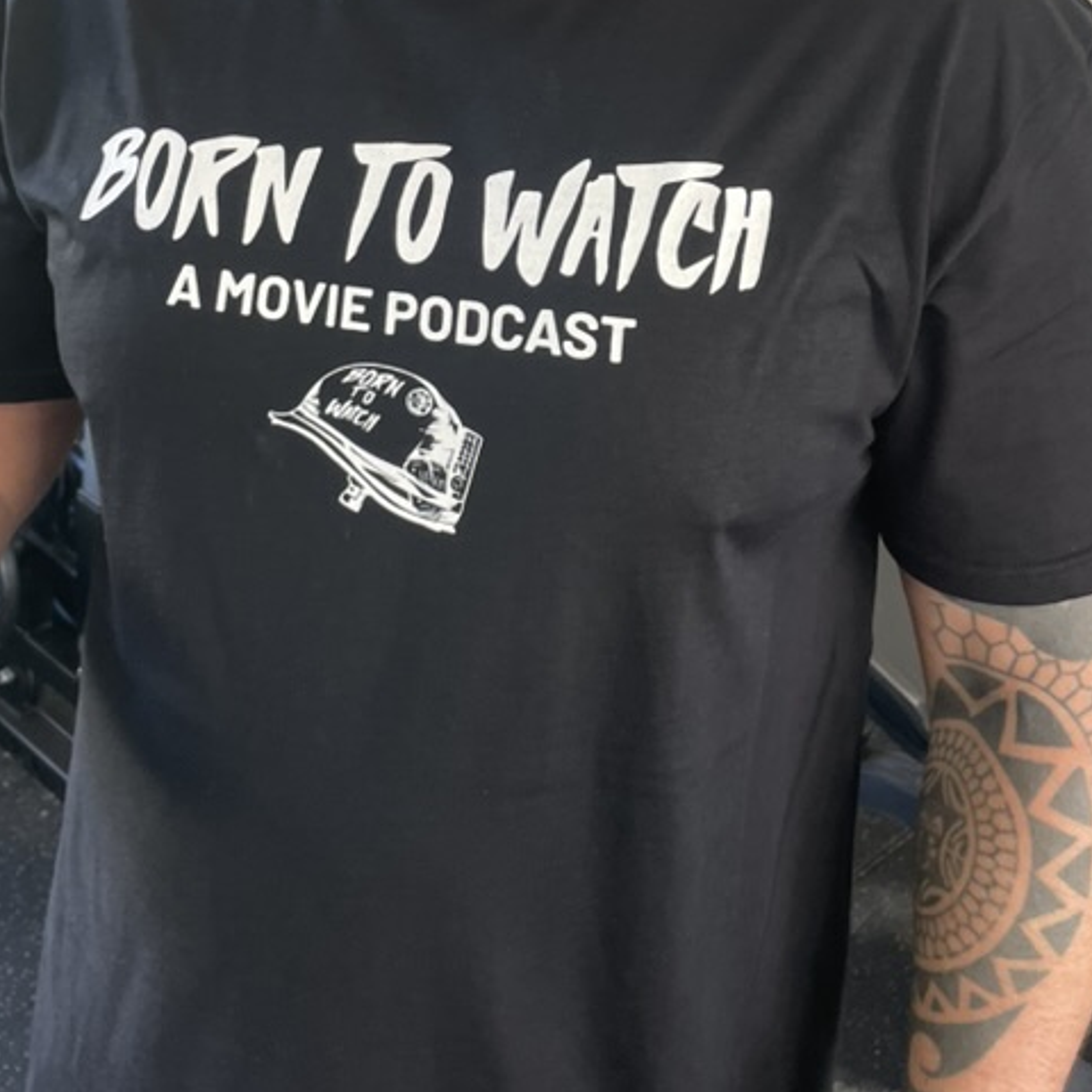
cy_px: 187
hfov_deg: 34.6
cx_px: 453
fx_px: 1749
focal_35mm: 49
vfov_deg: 33.5
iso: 80
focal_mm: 4.2
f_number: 1.6
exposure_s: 1/121
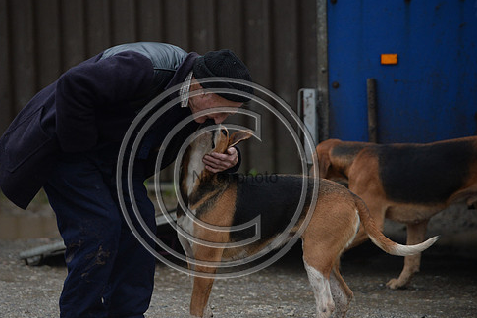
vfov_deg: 8.2
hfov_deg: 12.3
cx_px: 207
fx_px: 2213
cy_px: 164
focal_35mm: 167
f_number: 2.8
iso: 1600
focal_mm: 140
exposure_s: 1/800
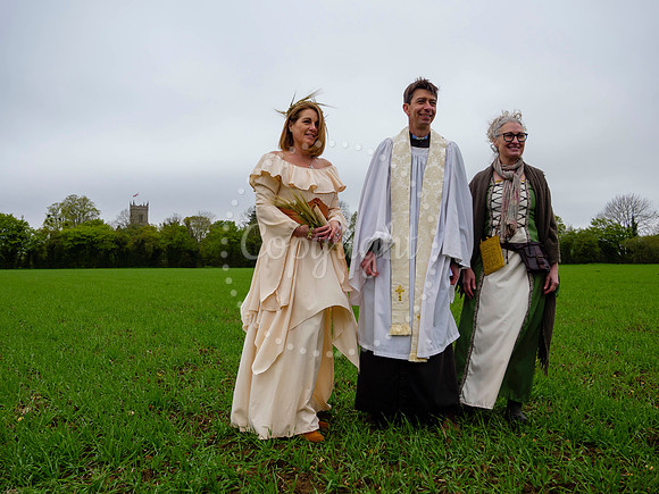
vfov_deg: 46.8
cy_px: 247
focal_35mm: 30
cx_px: 330
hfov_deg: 60.0
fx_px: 571
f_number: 5.6
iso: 320
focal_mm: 15
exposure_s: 1/400
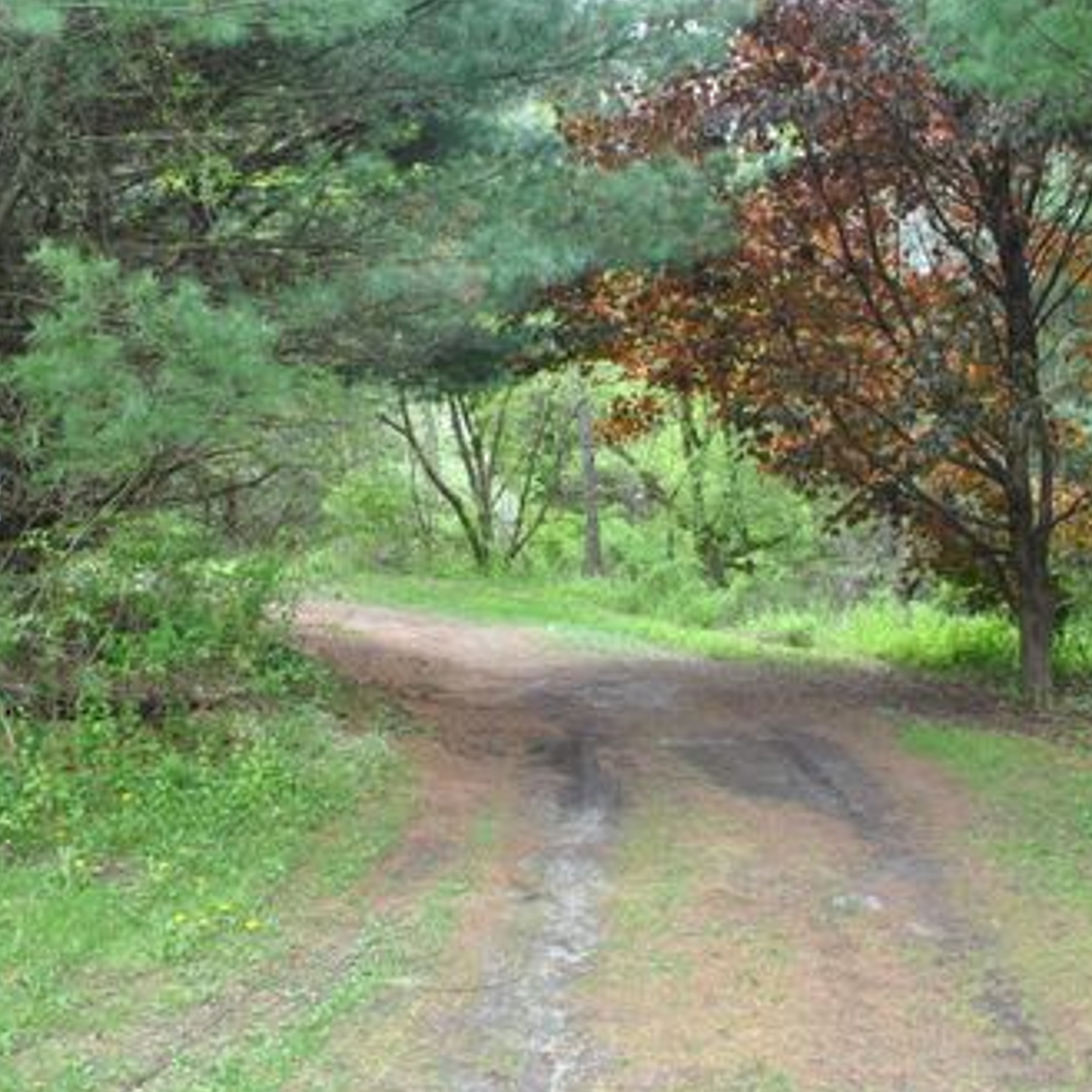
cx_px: 578
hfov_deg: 47.2
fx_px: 1249
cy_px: 551
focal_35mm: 35
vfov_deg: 47.2
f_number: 5.6
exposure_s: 1/125
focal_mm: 18
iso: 200
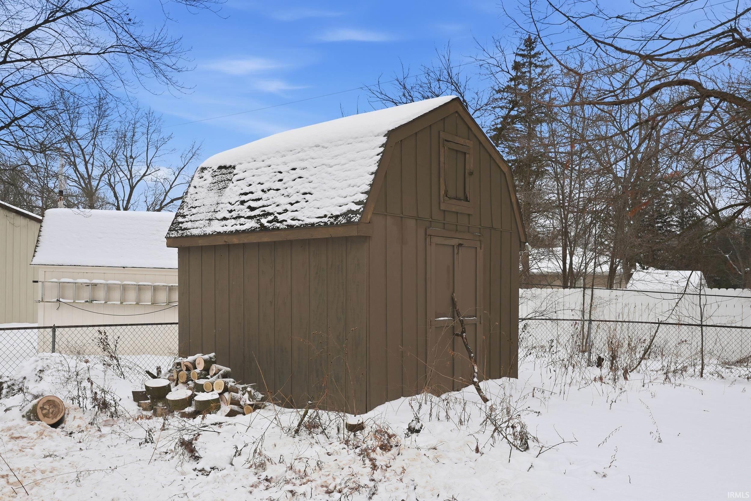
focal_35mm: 30
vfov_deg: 43.6
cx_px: 376
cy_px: 250
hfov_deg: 61.9
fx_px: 626
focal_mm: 20
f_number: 4
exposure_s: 1/500
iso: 100
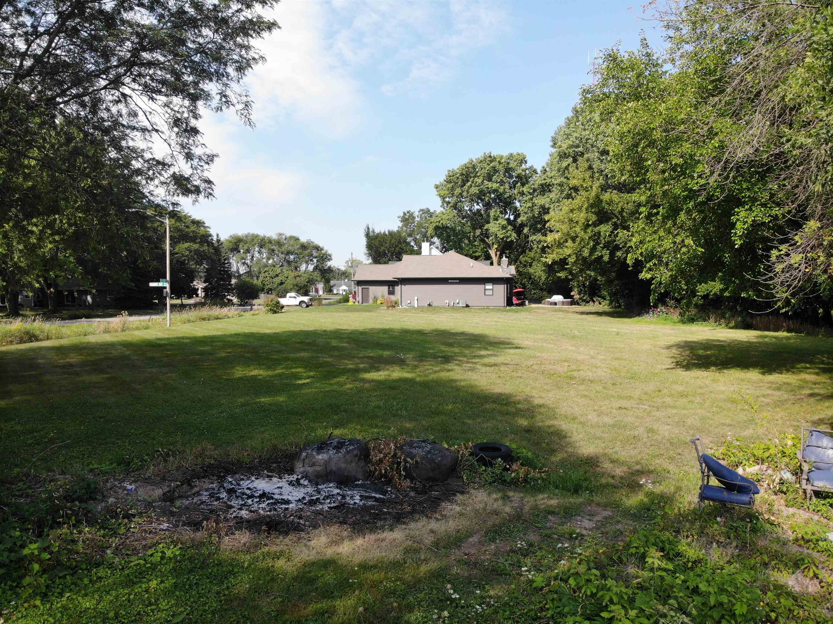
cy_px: 312
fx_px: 577
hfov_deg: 71.6
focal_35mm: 24
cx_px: 416
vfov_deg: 56.8
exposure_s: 1/433
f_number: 2.8
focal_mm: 4.5
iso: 100
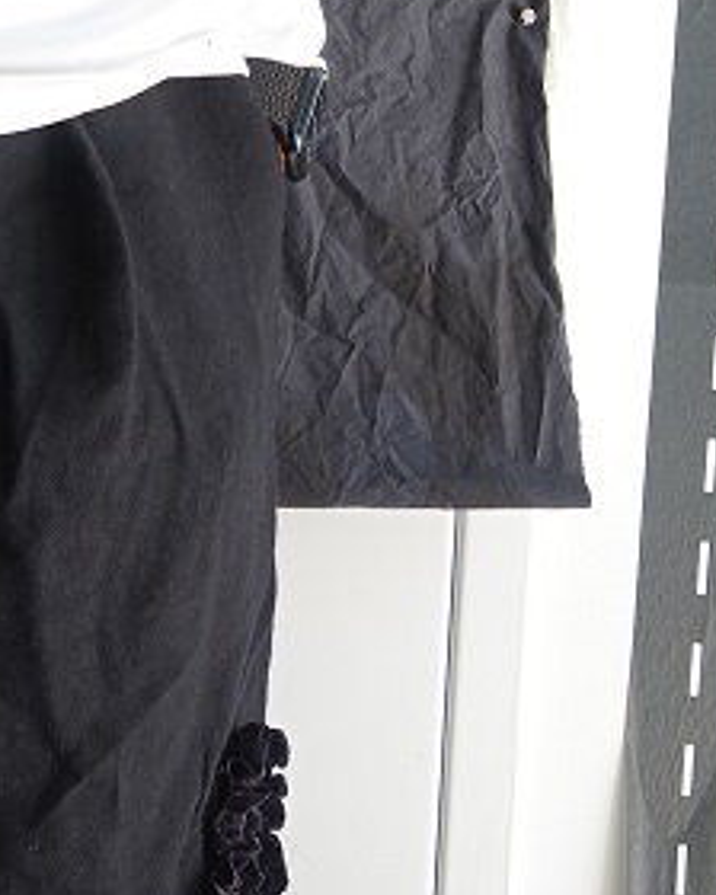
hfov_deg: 13.4
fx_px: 2914
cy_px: 556
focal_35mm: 110
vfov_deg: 17.4
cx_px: -291
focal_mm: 8.8
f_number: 2.5
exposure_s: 1/30
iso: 125
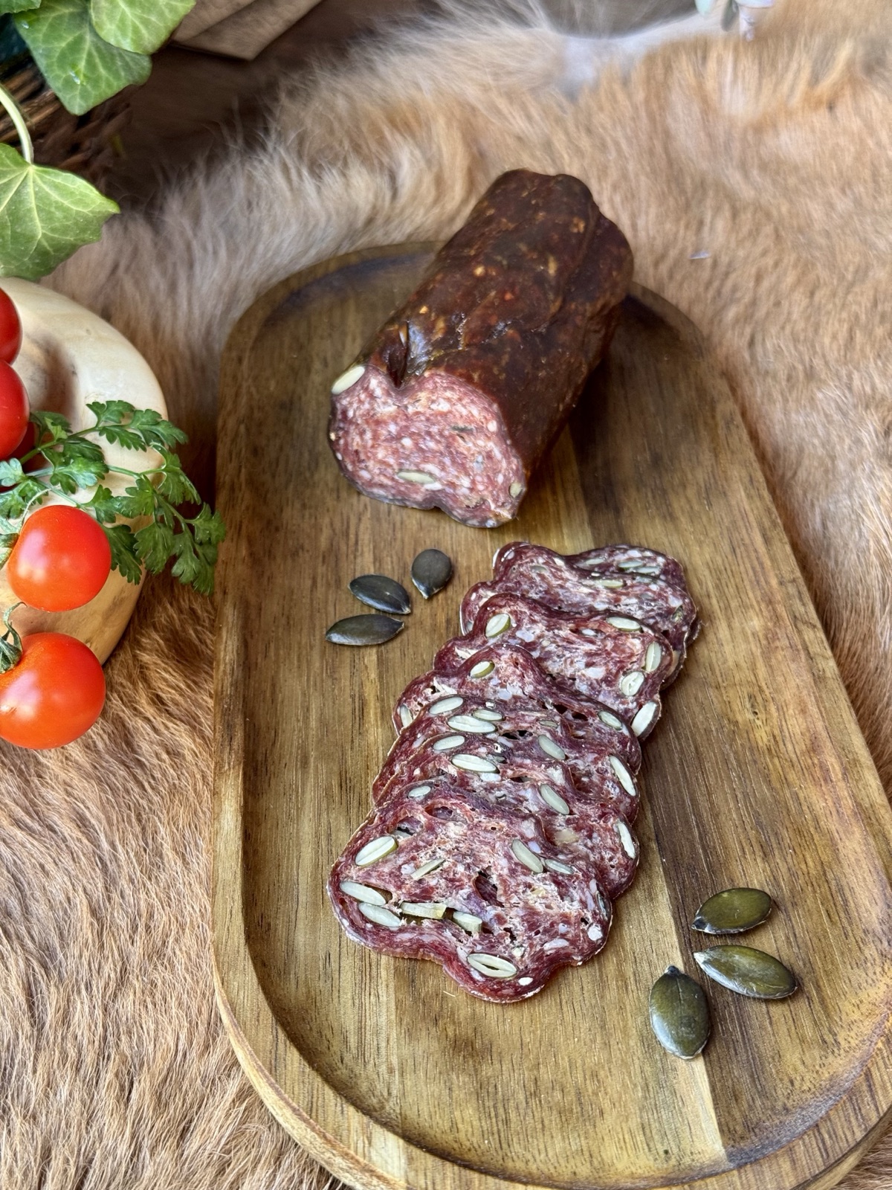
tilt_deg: -40.9
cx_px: 446
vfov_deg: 39.7
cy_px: 595
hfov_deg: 30.3
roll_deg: -3.2
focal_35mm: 48
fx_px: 1649
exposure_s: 1/62
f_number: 1.78
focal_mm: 6.76
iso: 100
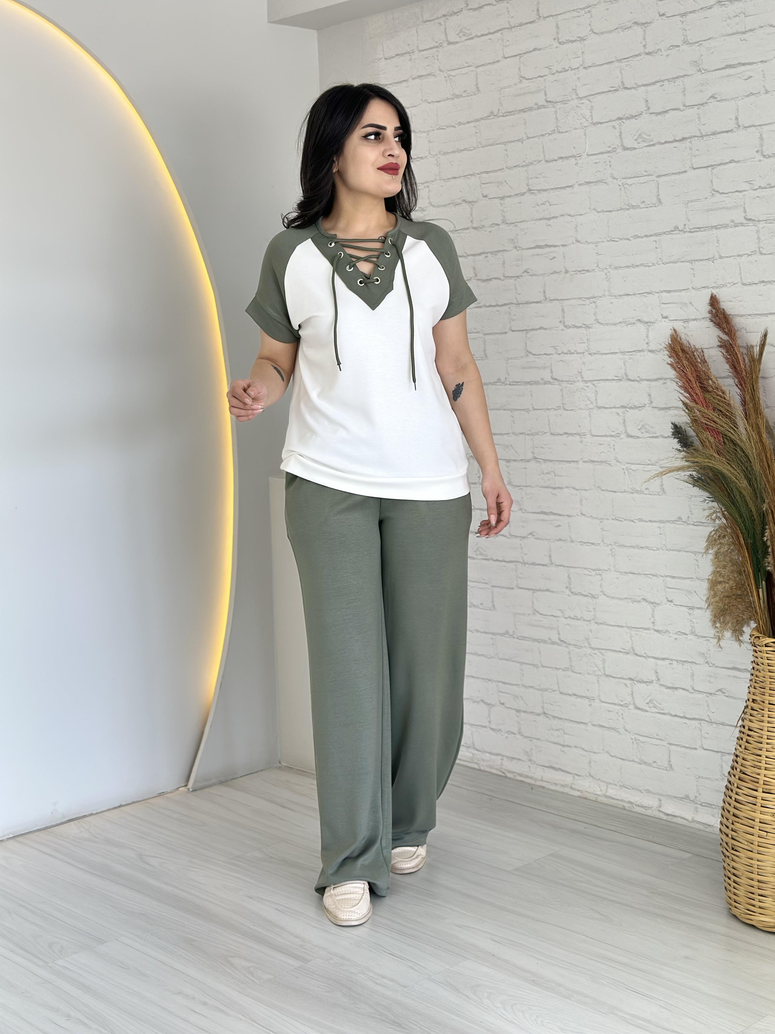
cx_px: 388
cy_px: 517
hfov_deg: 30.3
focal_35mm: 48
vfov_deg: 39.7
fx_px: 1433
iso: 64
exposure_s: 1/149
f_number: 1.78
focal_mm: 6.86
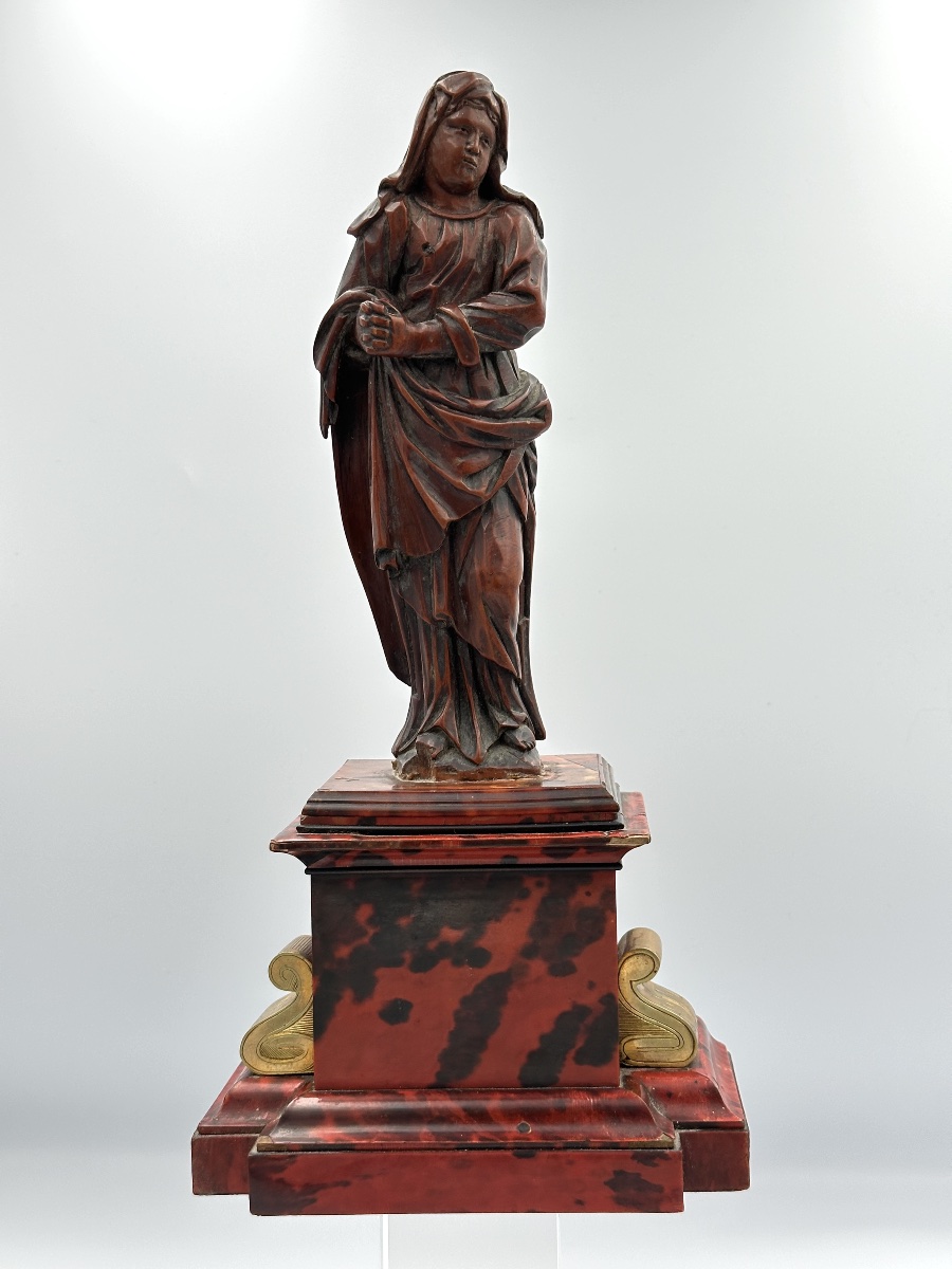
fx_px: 1760
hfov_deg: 30.3
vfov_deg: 39.7
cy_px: 634
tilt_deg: -3.4
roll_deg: +0.6
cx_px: 476
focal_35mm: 48
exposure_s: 1/448
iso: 64
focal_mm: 6.86
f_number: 1.78
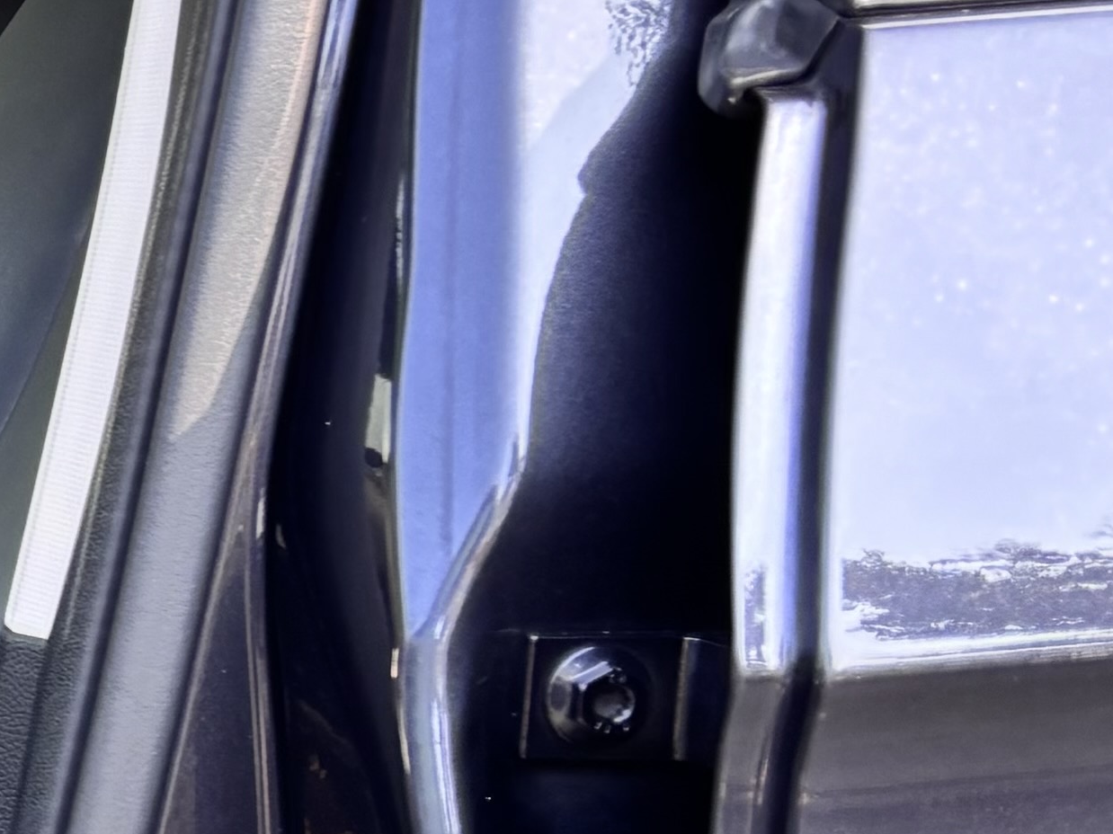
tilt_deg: -12.6
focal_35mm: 120
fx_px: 3858
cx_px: -1347
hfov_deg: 13.3
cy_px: 759
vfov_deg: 12.2
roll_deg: -0.6
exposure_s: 1/121
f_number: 1.6
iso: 40
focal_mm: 5.96
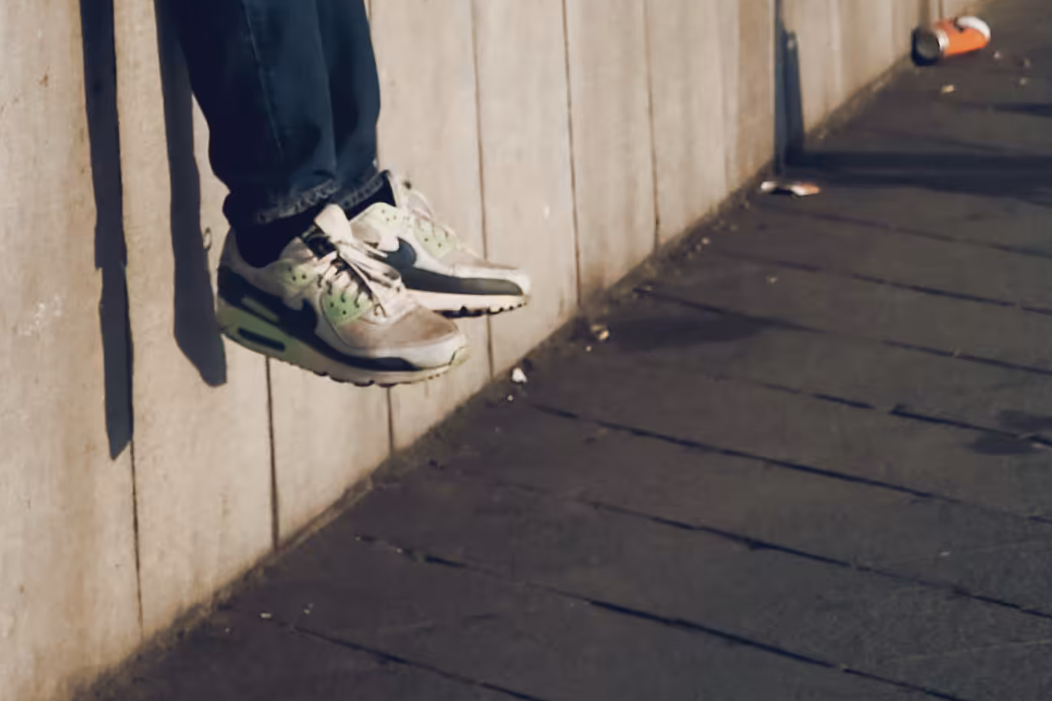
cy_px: -754
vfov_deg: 5.8
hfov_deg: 8.6
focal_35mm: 231
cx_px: -671
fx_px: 6750
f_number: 5.6
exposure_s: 1/2400
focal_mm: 35
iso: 200
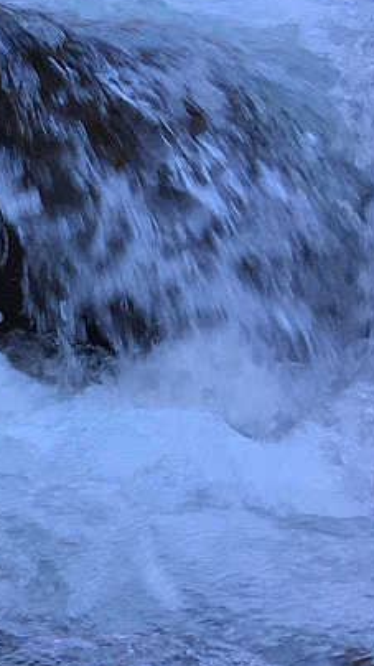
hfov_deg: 7.9
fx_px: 2206
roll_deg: -1.8
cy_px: 120
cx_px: -868
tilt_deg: -11.4
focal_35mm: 125
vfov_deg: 17.0
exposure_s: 1/120
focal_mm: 4.15
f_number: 2.2
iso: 40
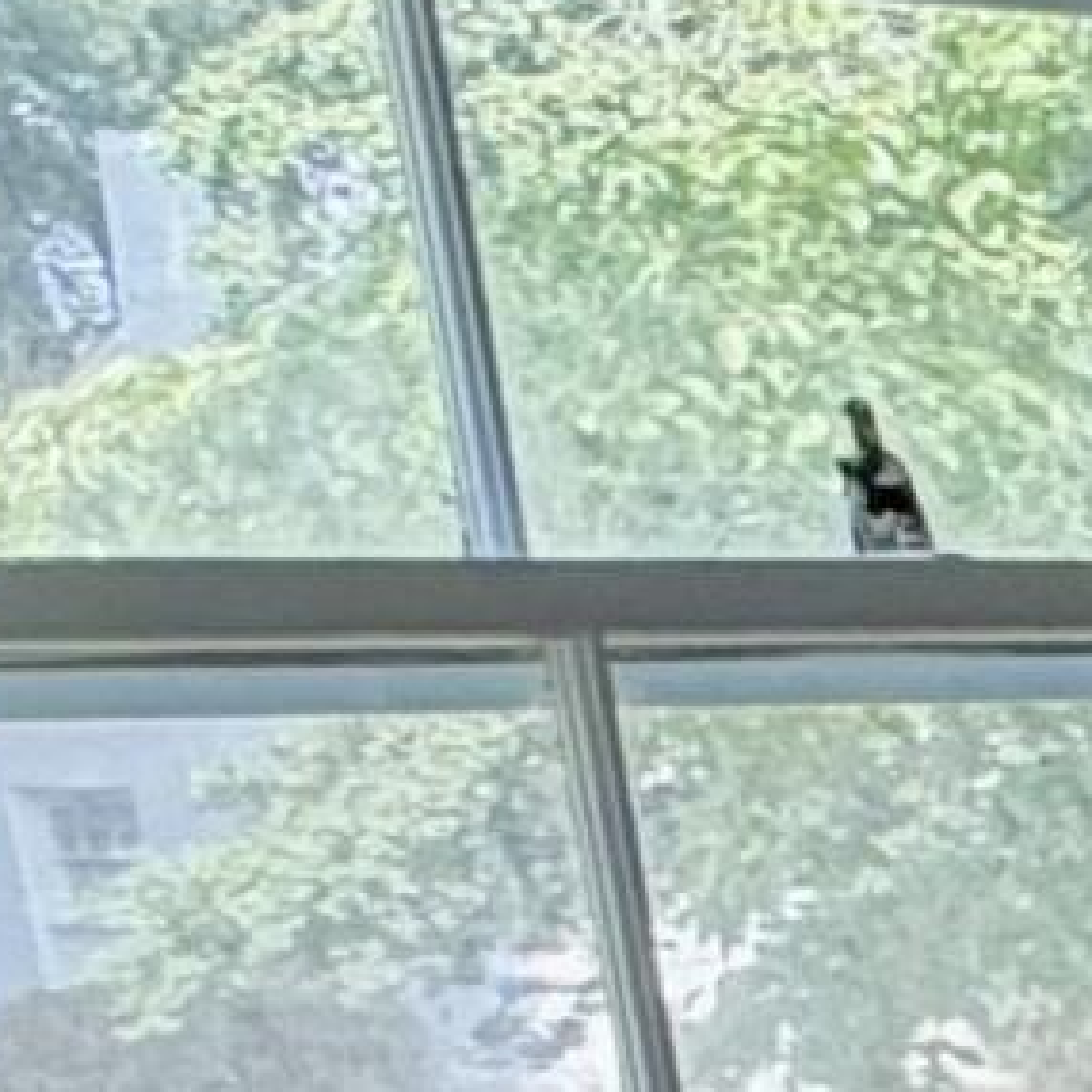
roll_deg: +1.2
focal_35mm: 130
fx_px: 4640
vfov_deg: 12.8
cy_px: 1613
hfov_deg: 6.9
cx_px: 5063
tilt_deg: -11.0
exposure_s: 1/120
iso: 125
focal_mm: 2.22
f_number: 2.2
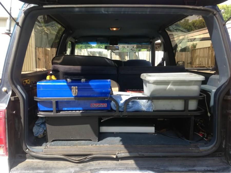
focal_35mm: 33
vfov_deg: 42.9
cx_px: 116
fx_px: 220
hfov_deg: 55.4
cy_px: 86
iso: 50
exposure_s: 1/328
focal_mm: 4.1
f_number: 2.4
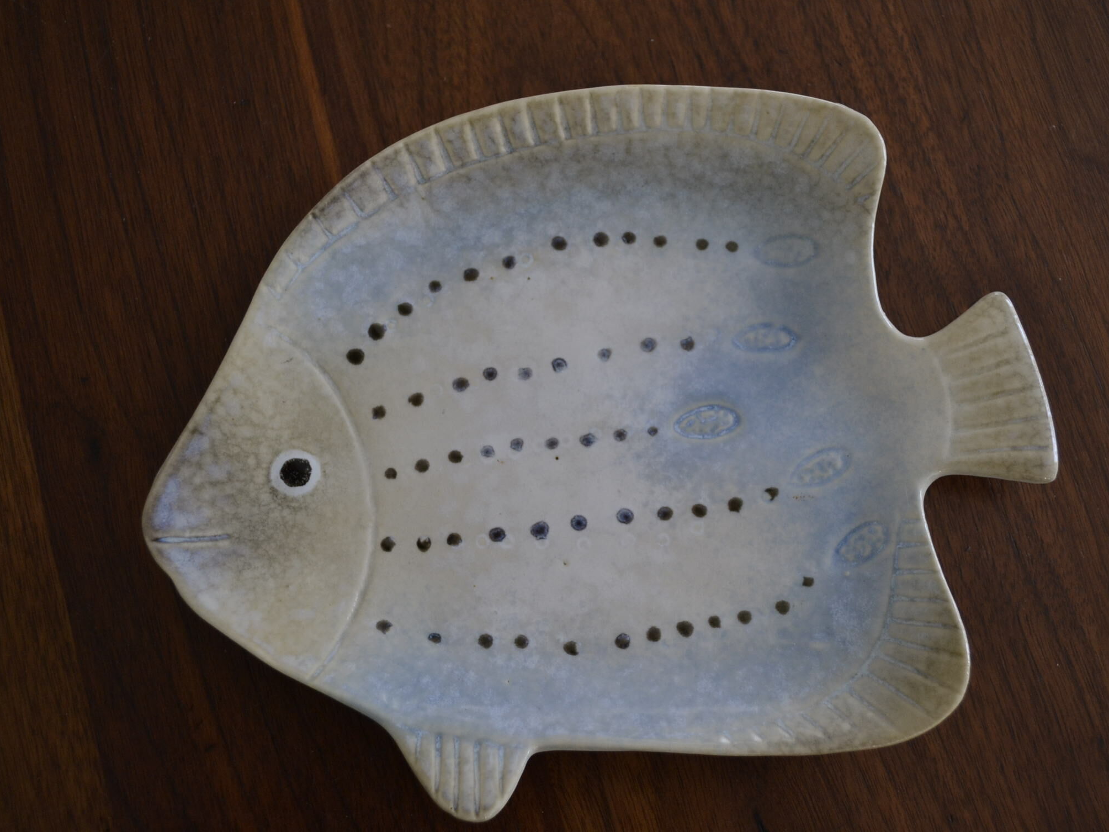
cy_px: 417
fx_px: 1378
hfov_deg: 43.8
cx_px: 607
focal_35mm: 43
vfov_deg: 33.6
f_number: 4.2
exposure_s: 1/60
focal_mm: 26
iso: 560
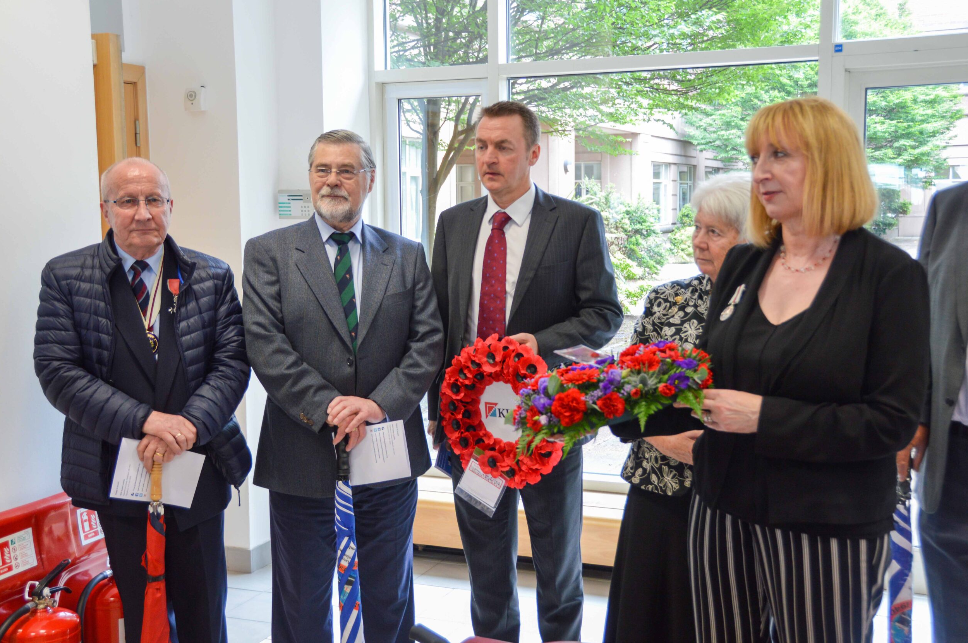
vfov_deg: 31.1
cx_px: 489
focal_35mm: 43
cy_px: 316
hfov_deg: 45.5
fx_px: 1155
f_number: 4
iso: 400
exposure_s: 1/40
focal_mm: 28
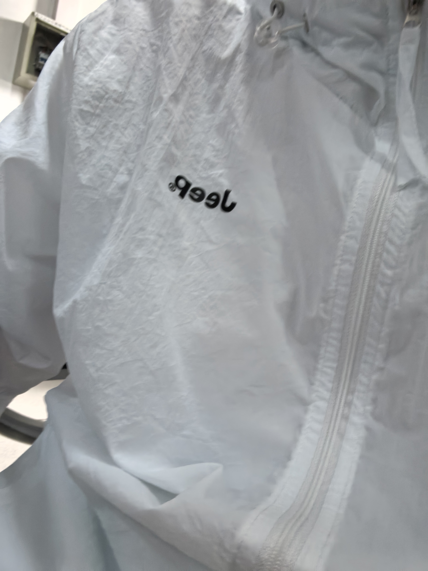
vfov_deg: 65.3
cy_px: 286
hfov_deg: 51.4
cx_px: 214
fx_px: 445
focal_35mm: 27
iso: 400
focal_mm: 2.7
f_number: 2.4
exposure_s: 1/33.3
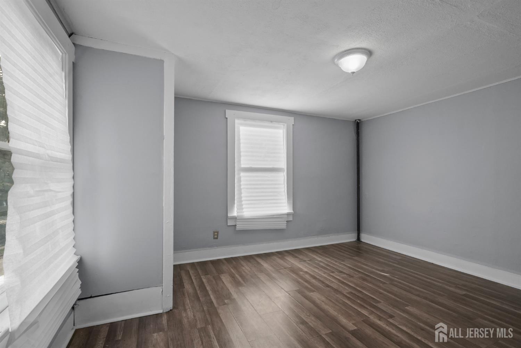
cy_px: 174
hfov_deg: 96.7
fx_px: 232
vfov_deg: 73.7
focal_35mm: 16
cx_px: 260
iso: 3200
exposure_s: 1/125
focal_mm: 16
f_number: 9
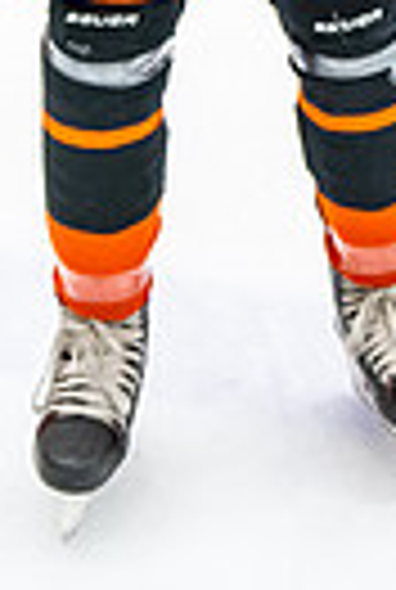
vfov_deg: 10.8
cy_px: -410
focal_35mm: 180
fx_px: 2954
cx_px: 310
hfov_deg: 7.7
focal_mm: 35
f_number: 2.8
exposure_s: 1/640
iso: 4000
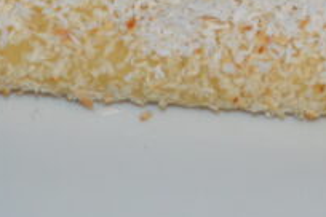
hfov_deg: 8.3
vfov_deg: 5.5
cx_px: 141
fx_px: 2237
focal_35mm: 247
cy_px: -4
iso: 900
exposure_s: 1/60
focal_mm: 48
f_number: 5.3
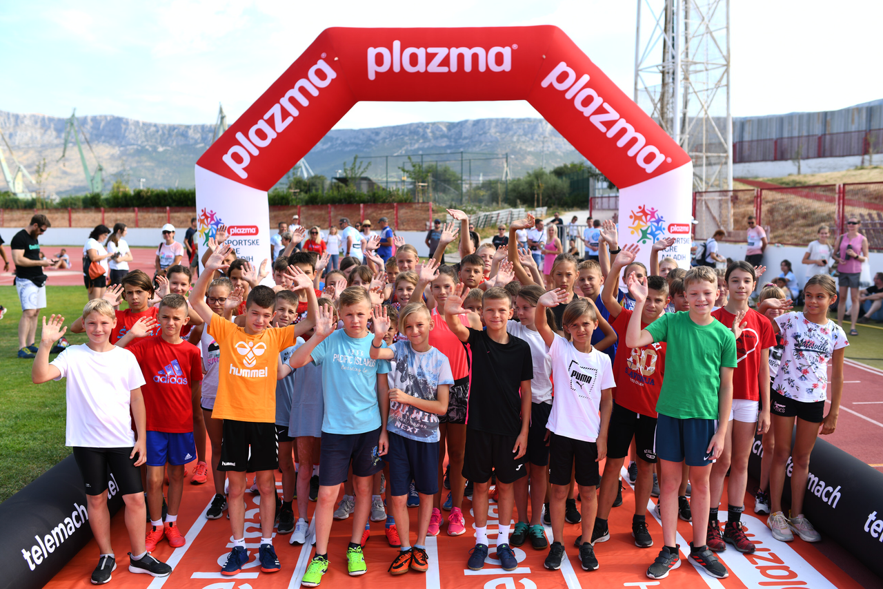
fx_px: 858
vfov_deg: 37.8
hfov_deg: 54.4
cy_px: 294
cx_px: 442
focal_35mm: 35
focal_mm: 35
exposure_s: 1/320
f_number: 2.8
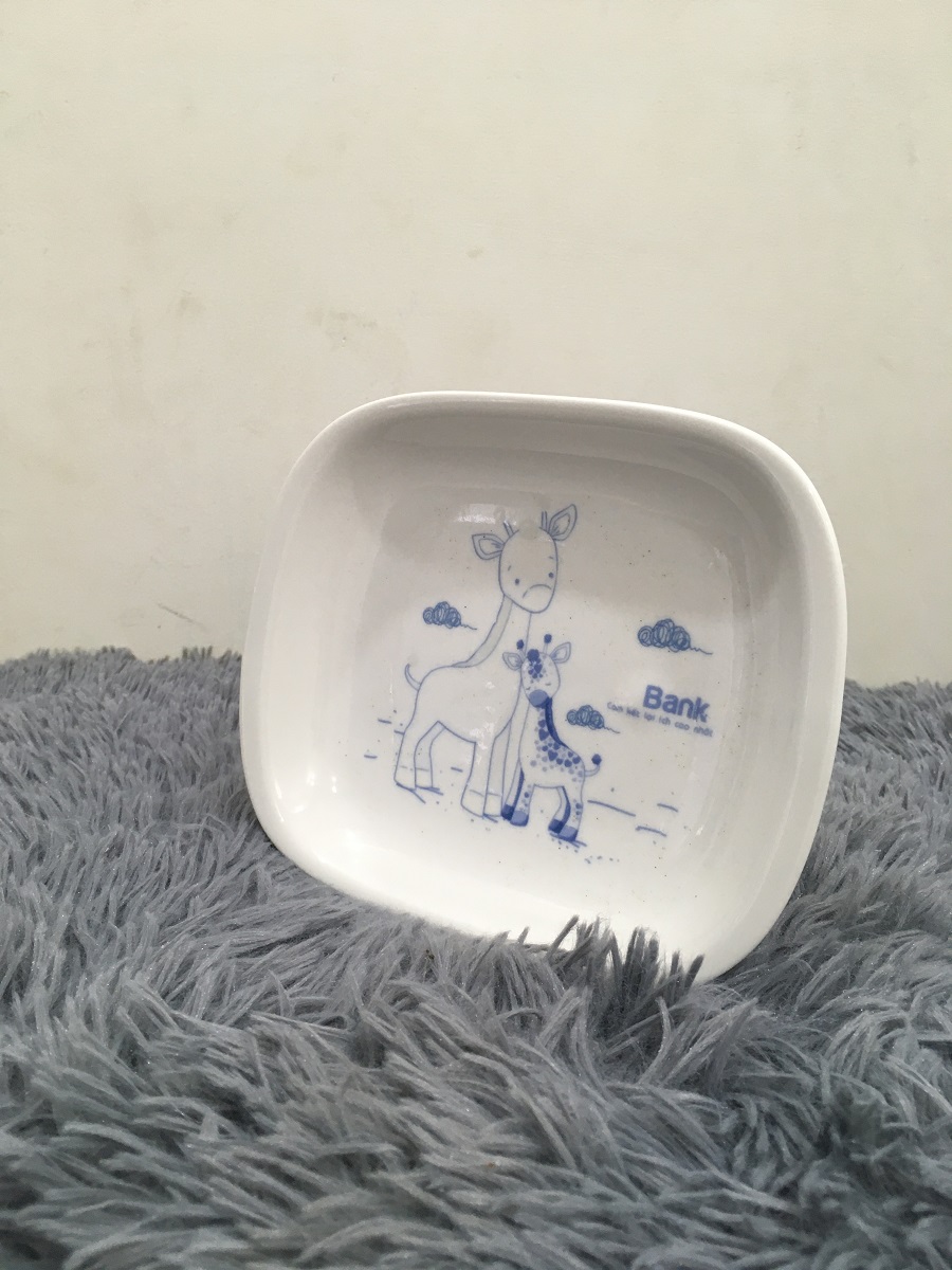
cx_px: 476
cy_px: 635
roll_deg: -1.7
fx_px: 1063
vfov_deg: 61.7
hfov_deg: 48.2
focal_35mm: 29
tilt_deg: -12.4
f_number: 2.2
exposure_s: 1/33
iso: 80
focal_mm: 4.15
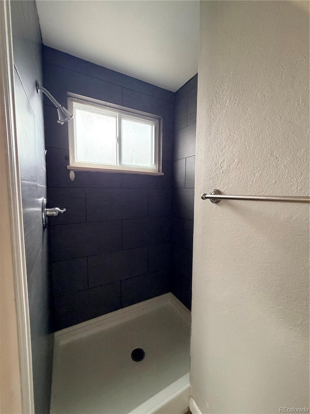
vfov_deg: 102.1
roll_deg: -1.5
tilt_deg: -5.6
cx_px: 155
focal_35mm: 14
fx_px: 167
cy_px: 207
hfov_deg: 85.7
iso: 400
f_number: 2.2
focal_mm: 2.22
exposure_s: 1/60
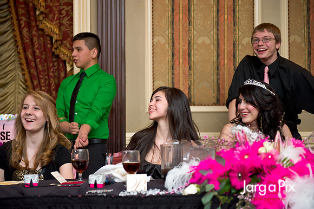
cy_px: 104
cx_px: 157
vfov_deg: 19.4
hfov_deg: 28.9
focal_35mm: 70
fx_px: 610
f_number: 3.2
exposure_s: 1/125
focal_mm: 70
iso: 1600
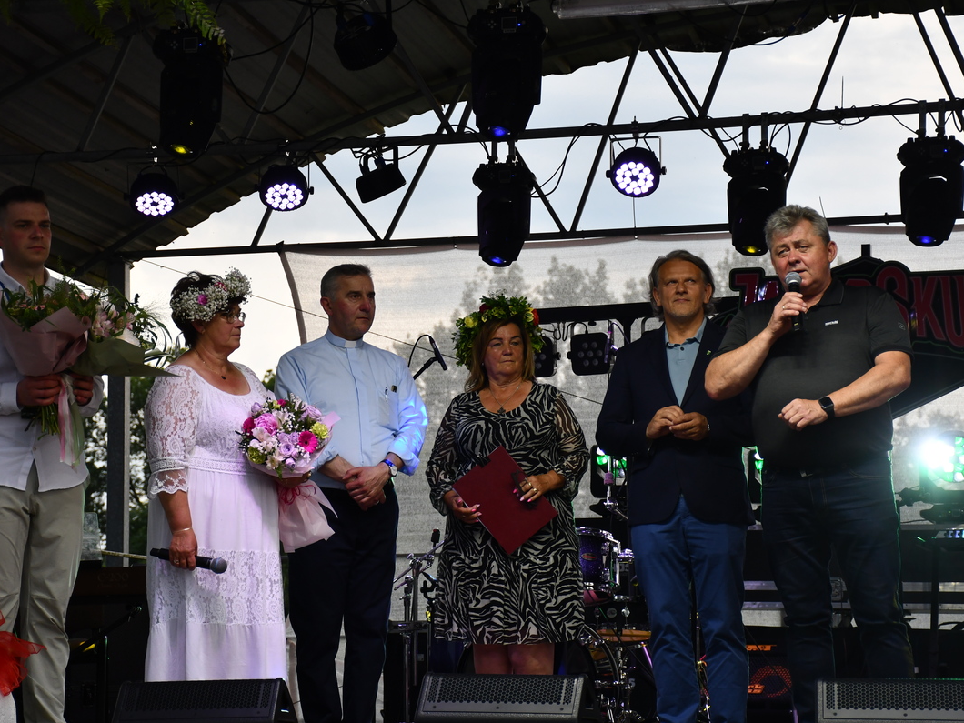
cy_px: 361
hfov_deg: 20.0
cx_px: 478
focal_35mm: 98
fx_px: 2729
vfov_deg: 15.1
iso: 640
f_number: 5
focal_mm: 60
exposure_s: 1/500
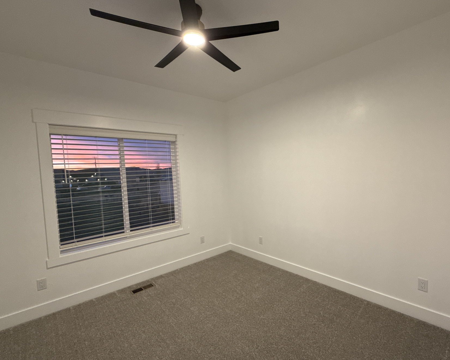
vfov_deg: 77.0
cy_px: 183
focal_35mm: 17
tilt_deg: -4.3
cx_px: 253
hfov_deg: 89.2
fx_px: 226
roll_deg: +1.6
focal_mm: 2.22
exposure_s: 1/60
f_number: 2.2
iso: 320
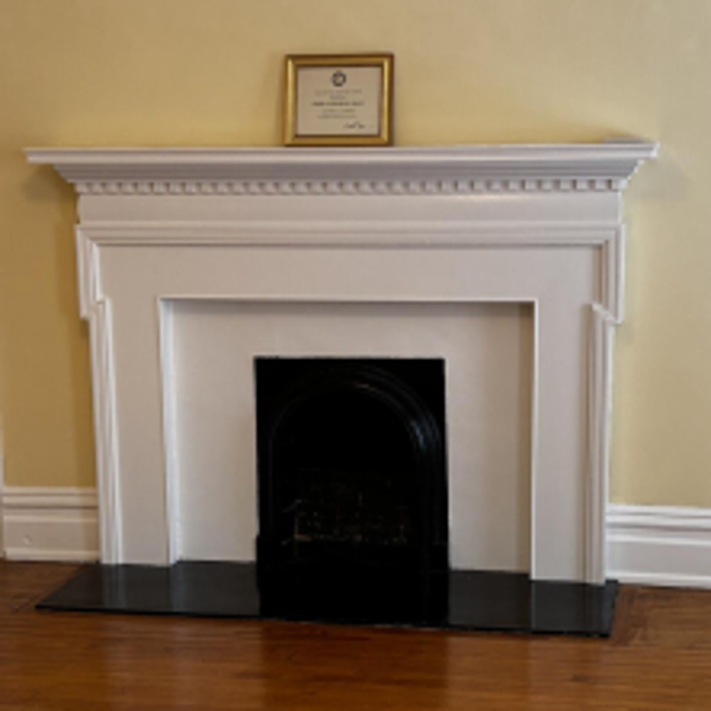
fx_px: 1603
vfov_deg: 24.8
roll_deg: +0.2
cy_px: 522
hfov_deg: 25.0
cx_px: 383
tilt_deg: -12.3
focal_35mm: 69
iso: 160
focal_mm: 5.96
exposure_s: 1/60
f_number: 1.6
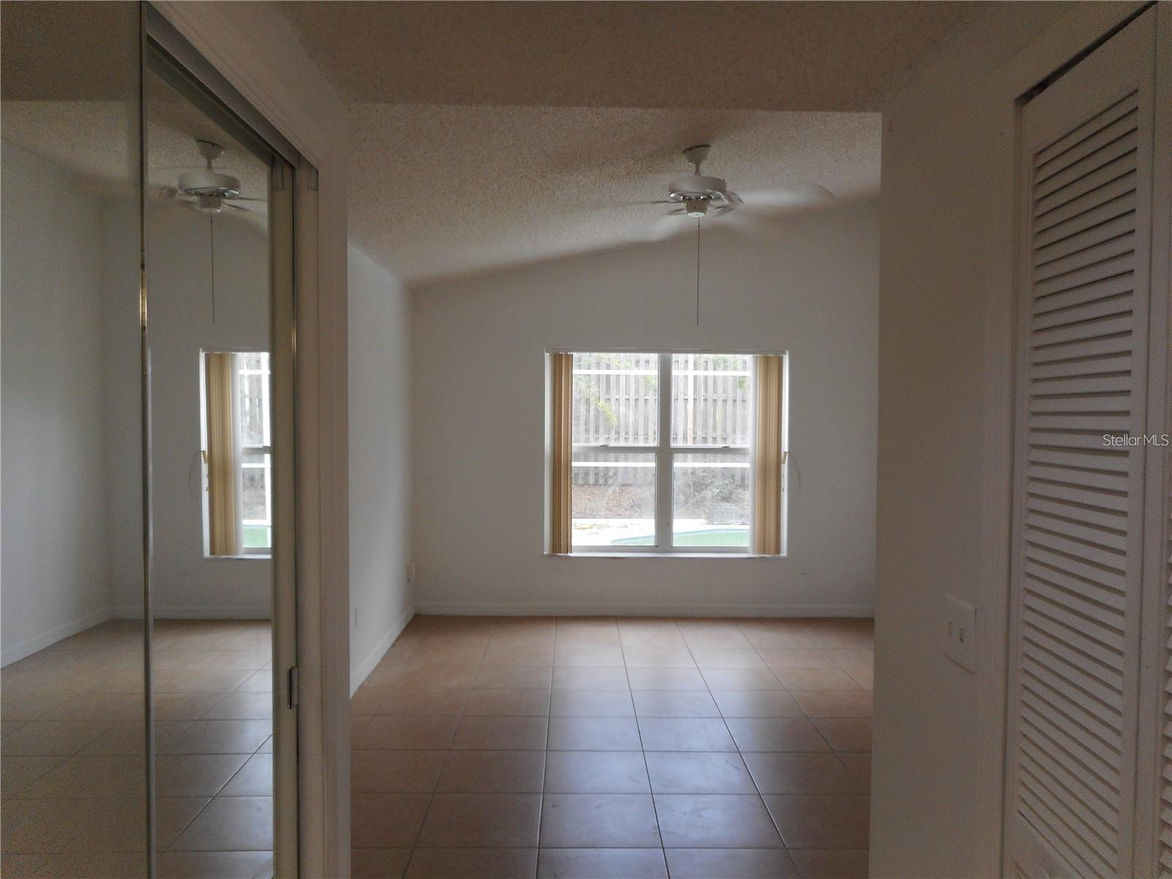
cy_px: 440
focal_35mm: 25
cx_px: 586
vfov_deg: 54.9
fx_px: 846
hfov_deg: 69.4
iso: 125
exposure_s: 1/30
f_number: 3.7
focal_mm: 4.5
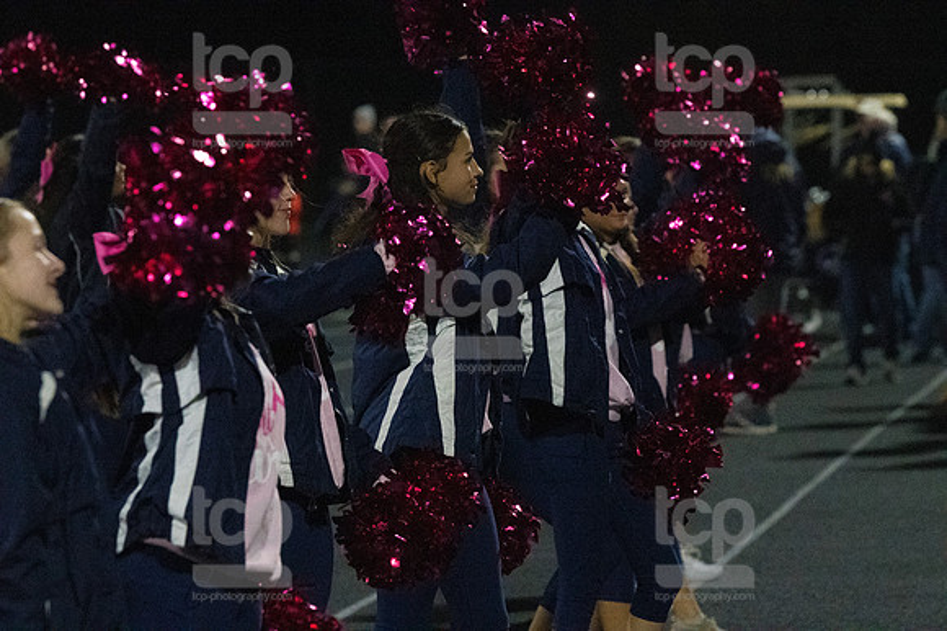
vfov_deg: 5.2
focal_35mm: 262
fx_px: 6888
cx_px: 474
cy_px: 316
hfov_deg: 7.9
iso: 8000
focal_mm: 175
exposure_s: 1/800
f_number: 5
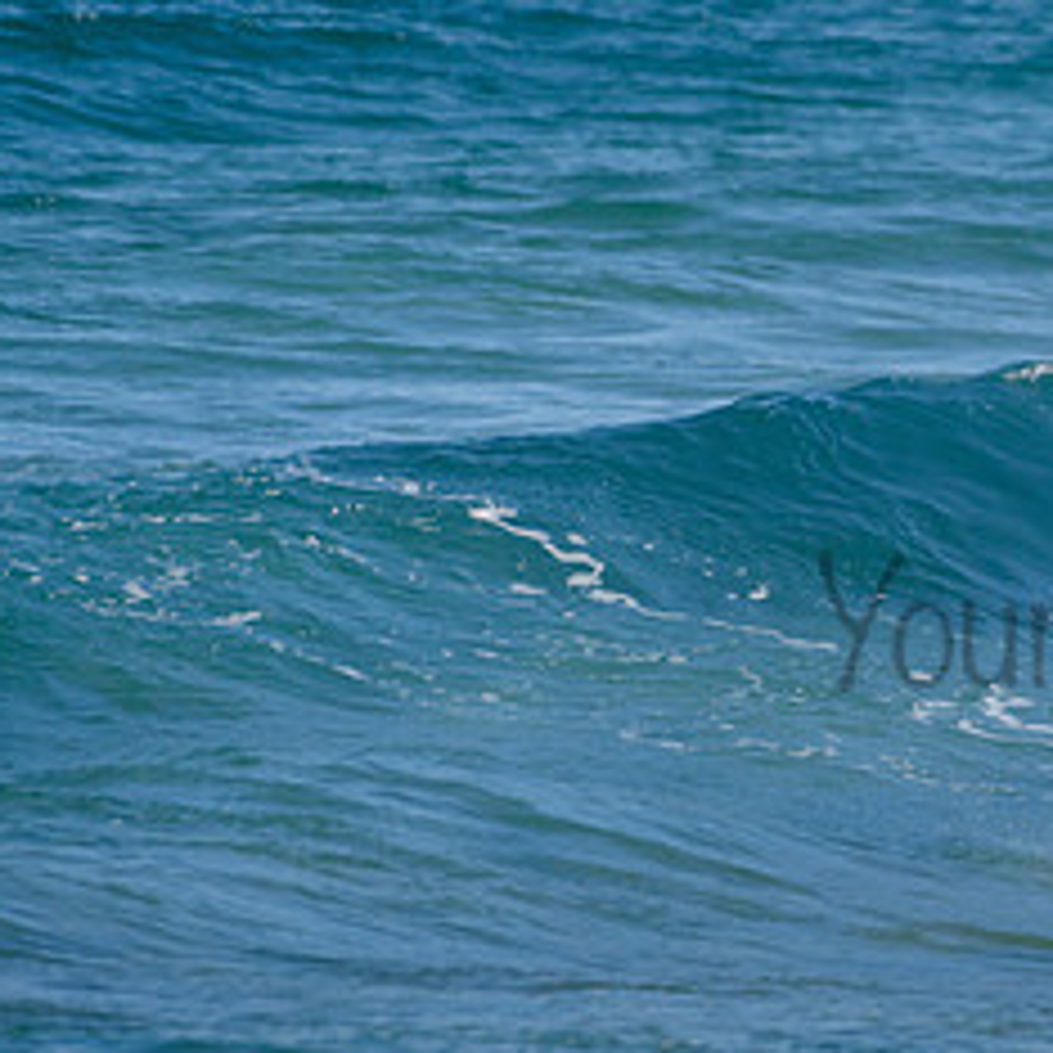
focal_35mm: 1291
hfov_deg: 1.4
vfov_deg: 1.4
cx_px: 1353
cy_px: 401
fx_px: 44431
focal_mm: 500
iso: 220
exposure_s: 1/2000
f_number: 5.6
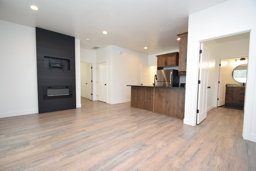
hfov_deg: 100.4
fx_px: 107
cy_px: 86
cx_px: 128
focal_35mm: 15
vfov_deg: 77.3
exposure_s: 1/100
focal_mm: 10
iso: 800
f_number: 5
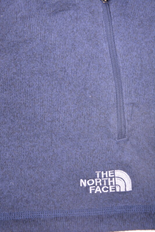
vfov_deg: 61.9
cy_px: 116
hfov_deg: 43.6
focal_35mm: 30
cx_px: 78
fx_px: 194
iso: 800
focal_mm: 20
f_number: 4.5
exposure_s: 1/60
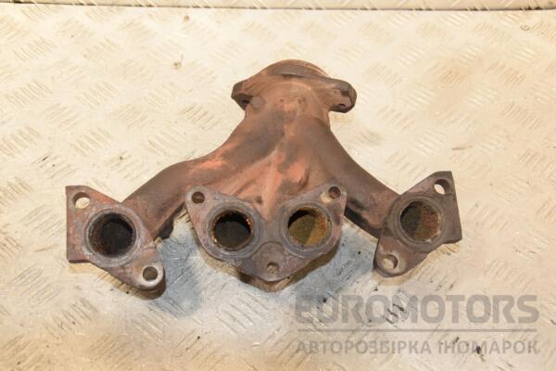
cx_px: 278
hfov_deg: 38.9
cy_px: 186
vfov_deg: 26.5
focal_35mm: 51
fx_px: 788
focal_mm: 34
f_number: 5.6
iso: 1600
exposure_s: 1/200
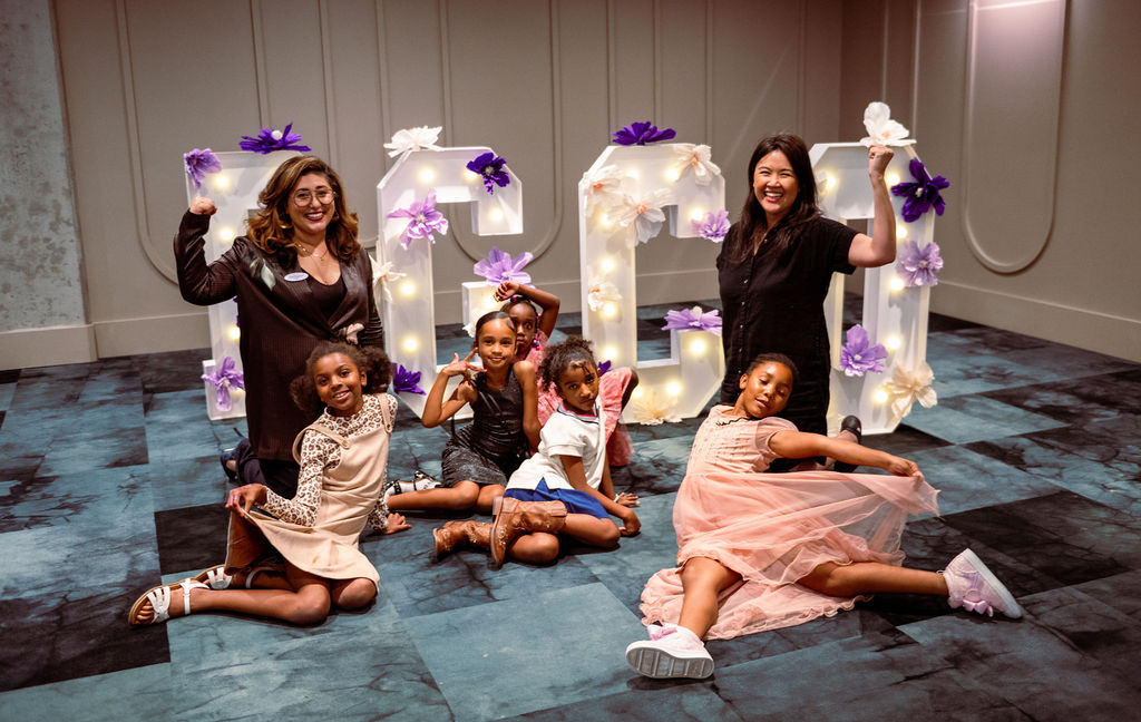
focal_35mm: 37
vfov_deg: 35.0
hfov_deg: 53.0
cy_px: 353
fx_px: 1144
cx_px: 568
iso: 1600
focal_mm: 34
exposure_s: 1/100
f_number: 2.8
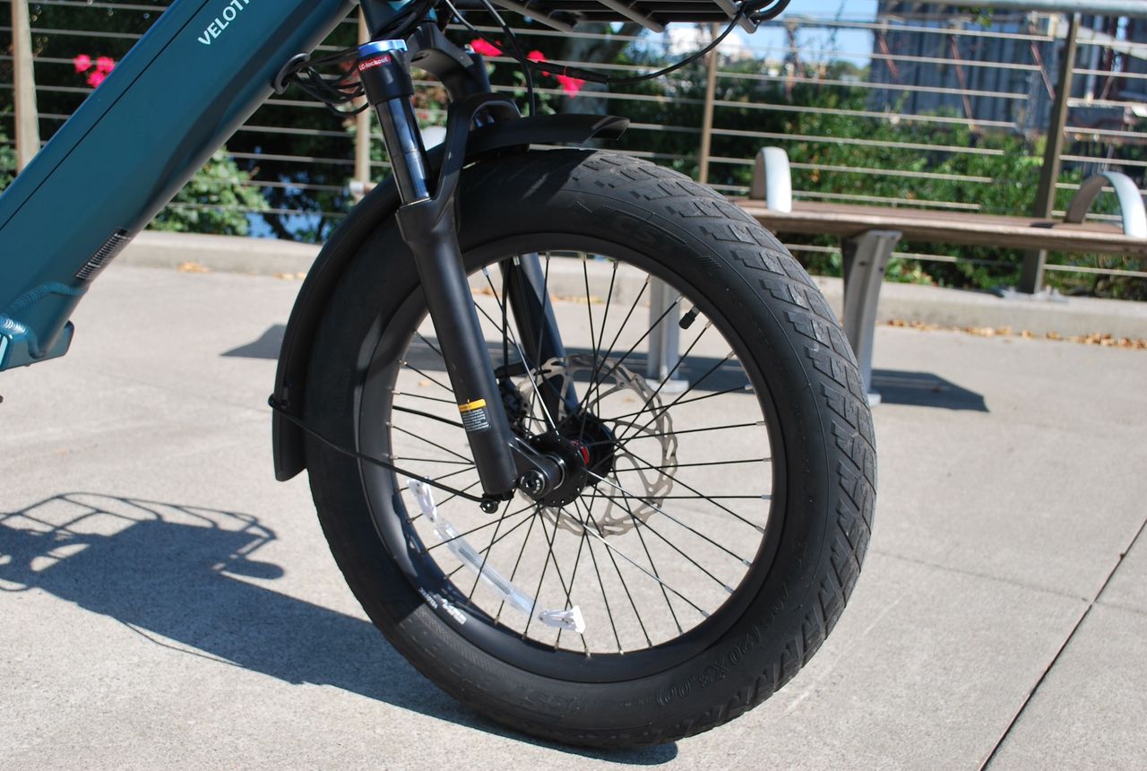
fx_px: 1341
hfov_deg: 46.3
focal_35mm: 42
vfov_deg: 32.1
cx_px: 574
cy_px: 386
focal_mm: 28
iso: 100
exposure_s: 1/200
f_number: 7.1
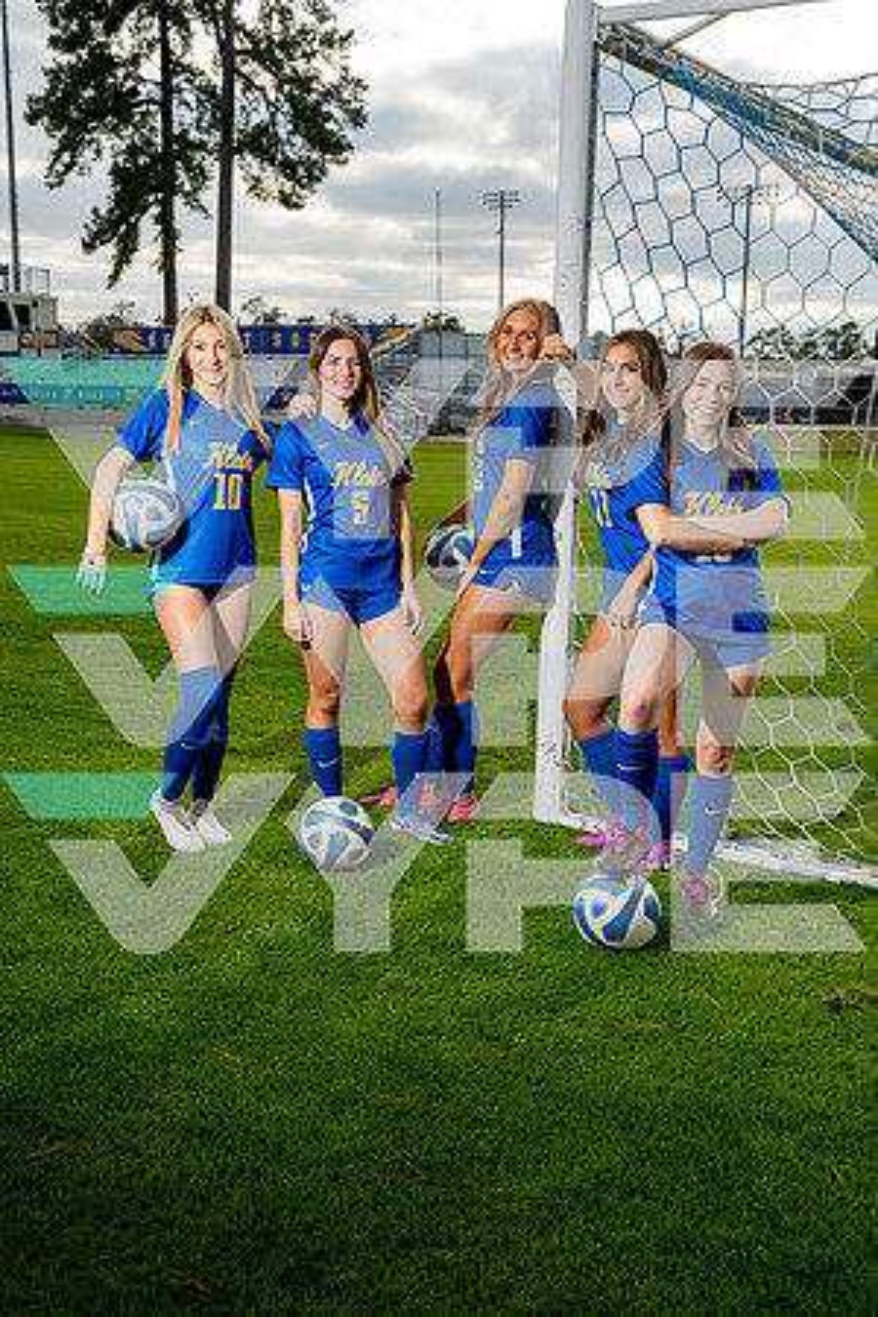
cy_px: 658
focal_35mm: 41
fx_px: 1500
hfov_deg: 32.6
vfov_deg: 47.4
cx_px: 439
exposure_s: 1/250
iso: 100
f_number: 6.3
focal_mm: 41
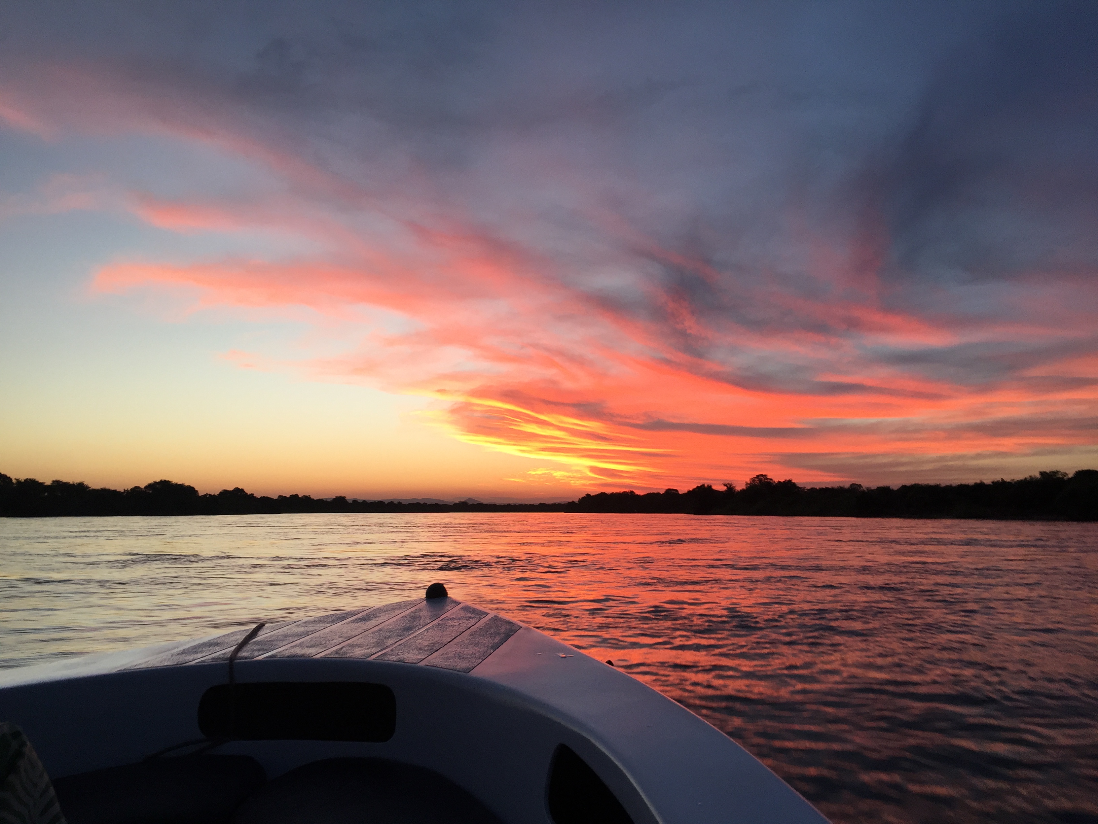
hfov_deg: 61.7
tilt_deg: +5.4
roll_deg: +0.2
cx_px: 549
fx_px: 920
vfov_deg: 48.2
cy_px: 412
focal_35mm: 29
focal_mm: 4.15
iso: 50
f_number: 2.2
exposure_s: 1/100
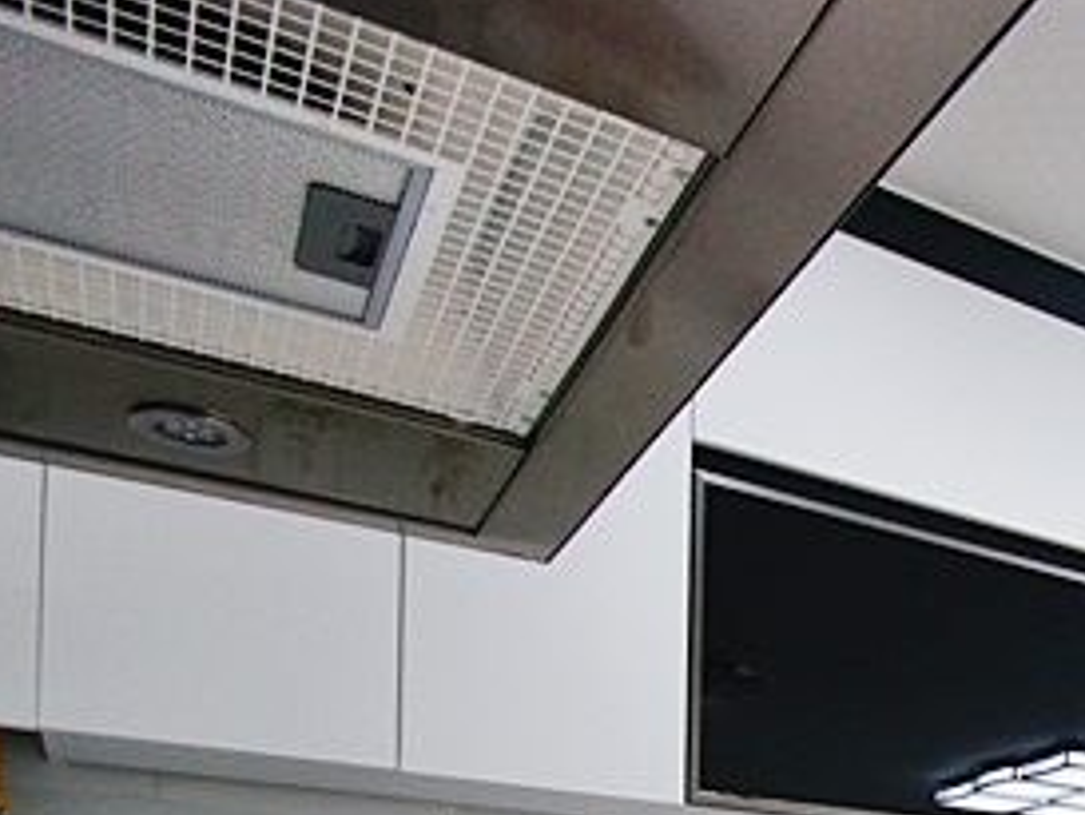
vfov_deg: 26.9
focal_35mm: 46
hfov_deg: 33.6
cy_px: 1030
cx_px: 1284
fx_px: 1455
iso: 800
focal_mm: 11
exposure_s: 1/200
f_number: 3.5
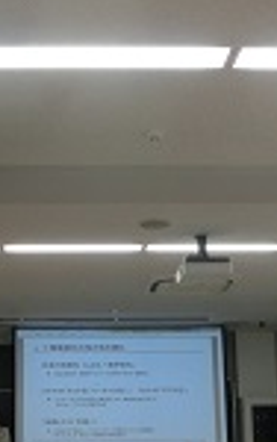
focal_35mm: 68
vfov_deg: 30.1
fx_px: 820
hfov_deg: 19.0
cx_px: 62
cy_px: 265
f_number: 3
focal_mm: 4.24
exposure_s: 1/125
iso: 250
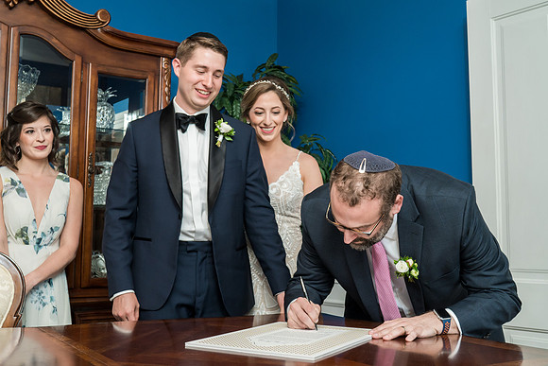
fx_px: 637
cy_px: 187
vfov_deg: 32.0
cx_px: 238
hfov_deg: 46.4
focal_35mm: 42
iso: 1600
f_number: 5.6
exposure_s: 1/200
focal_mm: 35
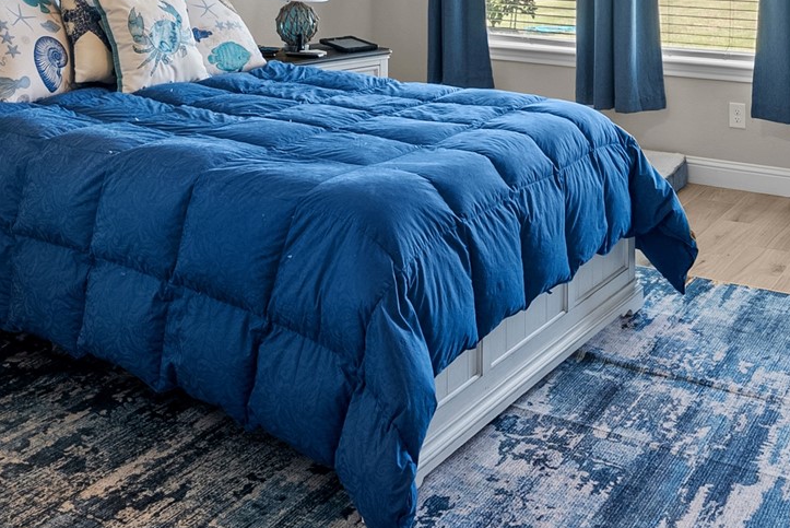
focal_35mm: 48
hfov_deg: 41.1
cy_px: -30
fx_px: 1054
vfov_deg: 26.3
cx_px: 363
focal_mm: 16
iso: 100
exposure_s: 2
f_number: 7.1
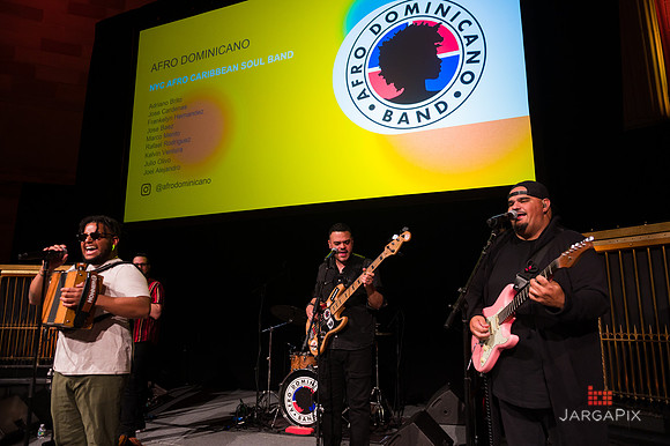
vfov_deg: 53.1
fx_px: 446
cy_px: 223
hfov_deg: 73.8
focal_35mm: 24
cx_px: 335
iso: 1600
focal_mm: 24
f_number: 4
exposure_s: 1/200
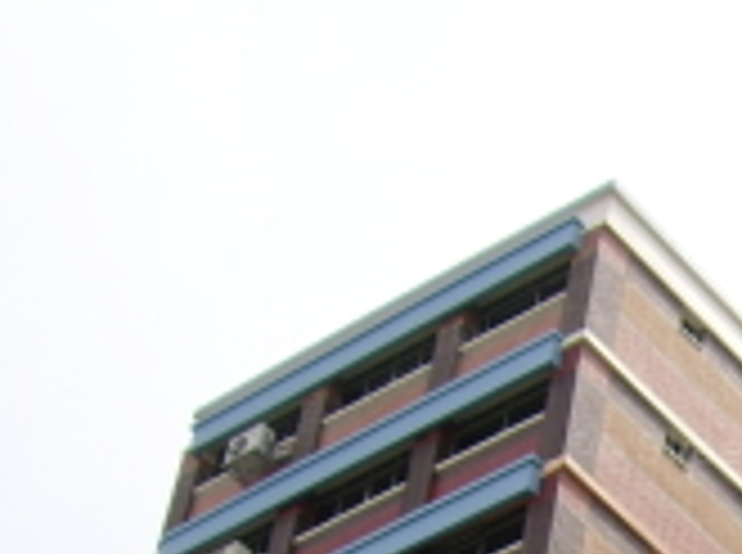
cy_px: 905
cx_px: 926
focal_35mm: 117
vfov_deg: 11.9
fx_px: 2502
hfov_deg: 16.1
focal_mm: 5.95
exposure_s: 1/385
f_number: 5.8
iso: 50
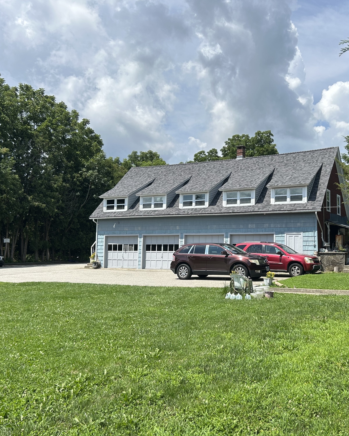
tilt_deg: +4.8
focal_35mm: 34
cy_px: 217
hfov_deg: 42.9
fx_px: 439
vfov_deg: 52.8
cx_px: 228
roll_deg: +0.0
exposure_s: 1/4444
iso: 50
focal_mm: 5.7
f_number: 1.5
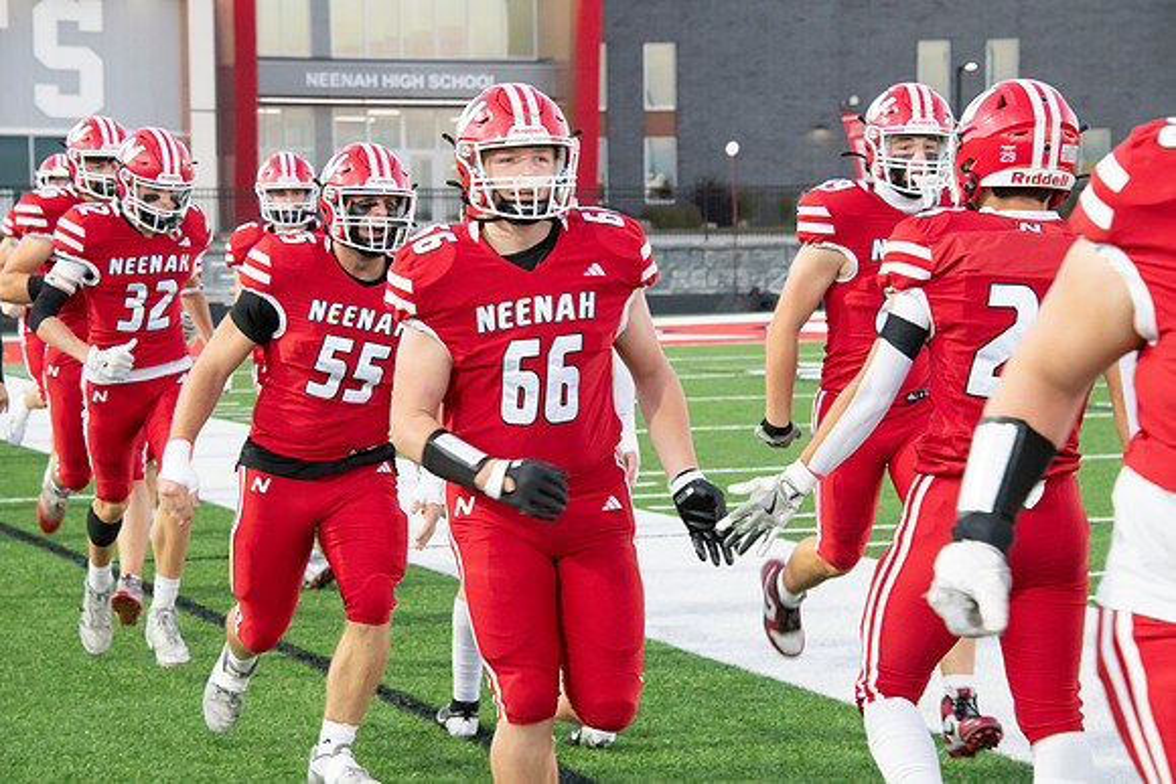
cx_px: 588
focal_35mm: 125
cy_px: 392
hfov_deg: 16.4
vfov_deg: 11.0
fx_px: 4084
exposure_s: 1/200
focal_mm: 125
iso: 8000
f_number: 9
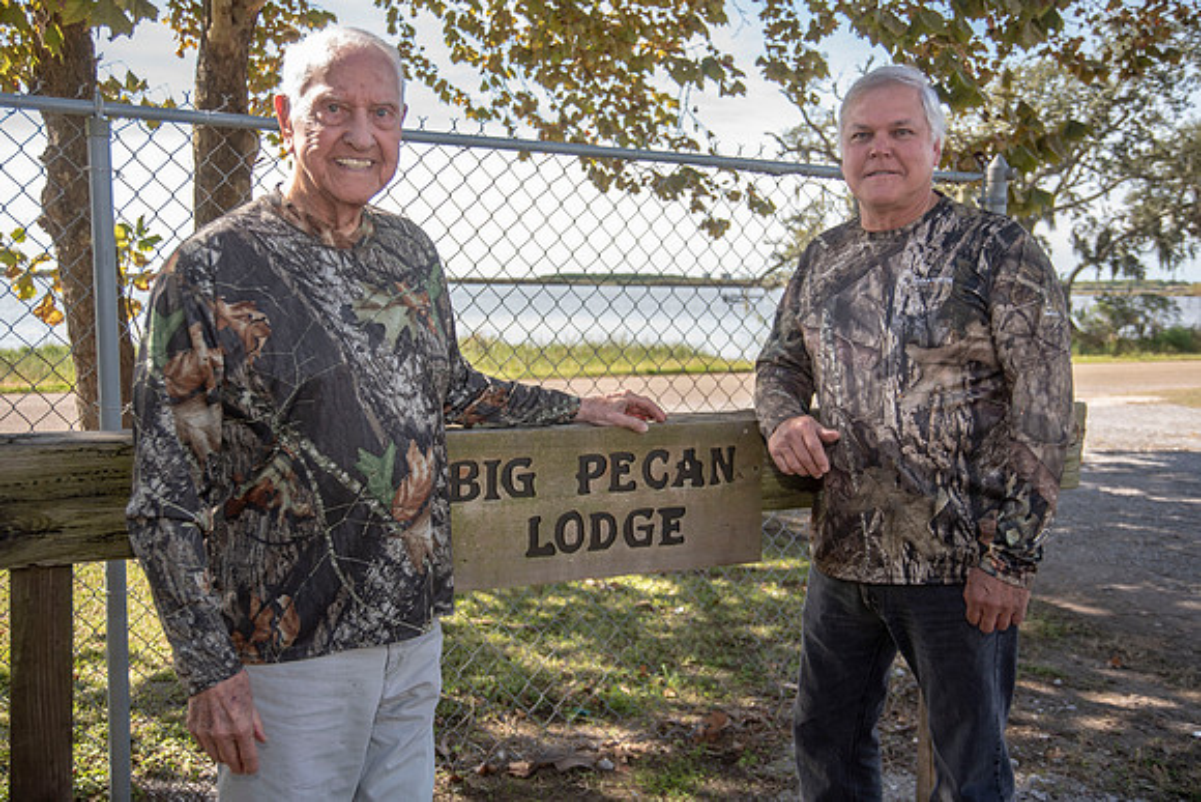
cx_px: 600
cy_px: 401
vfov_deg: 37.9
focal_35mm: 35
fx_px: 1168
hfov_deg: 54.4
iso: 125
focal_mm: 35
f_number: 5.6
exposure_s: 1/200
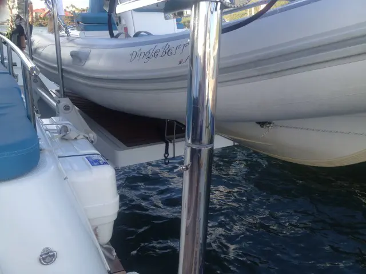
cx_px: 183
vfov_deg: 40.7
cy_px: 137
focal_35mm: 35
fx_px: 370
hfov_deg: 52.6
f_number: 2.4
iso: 50
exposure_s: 1/310
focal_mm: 4.28
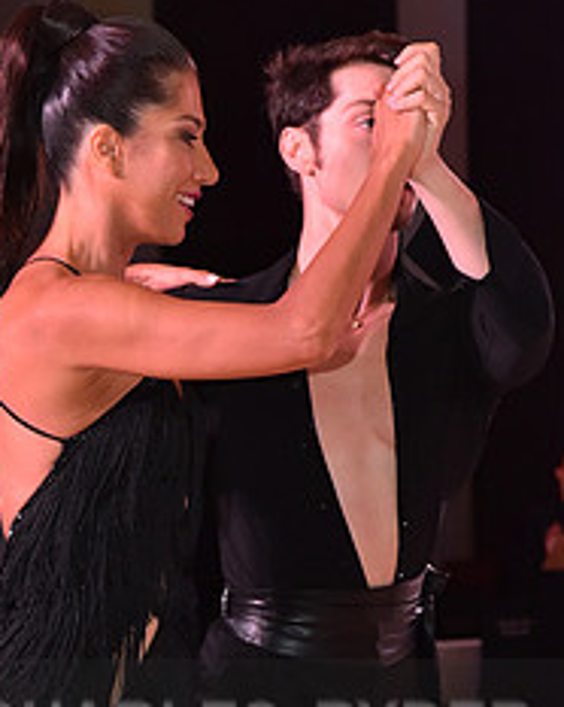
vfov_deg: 10.0
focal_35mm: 192
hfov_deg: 8.0
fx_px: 4011
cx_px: 162
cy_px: 762
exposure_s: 1/320
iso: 2500
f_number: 6.3
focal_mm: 82
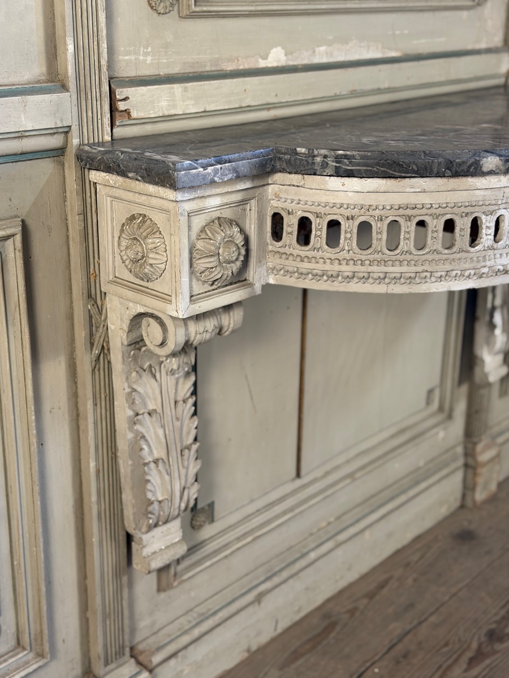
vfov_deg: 39.7
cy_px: 339
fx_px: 941
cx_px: 254
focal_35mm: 48
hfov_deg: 30.3
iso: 160
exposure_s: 1/50
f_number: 1.78
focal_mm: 6.76
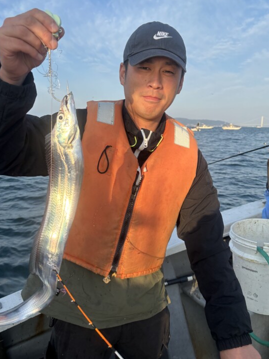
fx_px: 300
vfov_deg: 61.6
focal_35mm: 29
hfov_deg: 48.2
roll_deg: -1.1
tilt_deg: -9.6
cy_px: 167
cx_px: 124
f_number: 1.6
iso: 50
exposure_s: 1/1279
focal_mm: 5.96
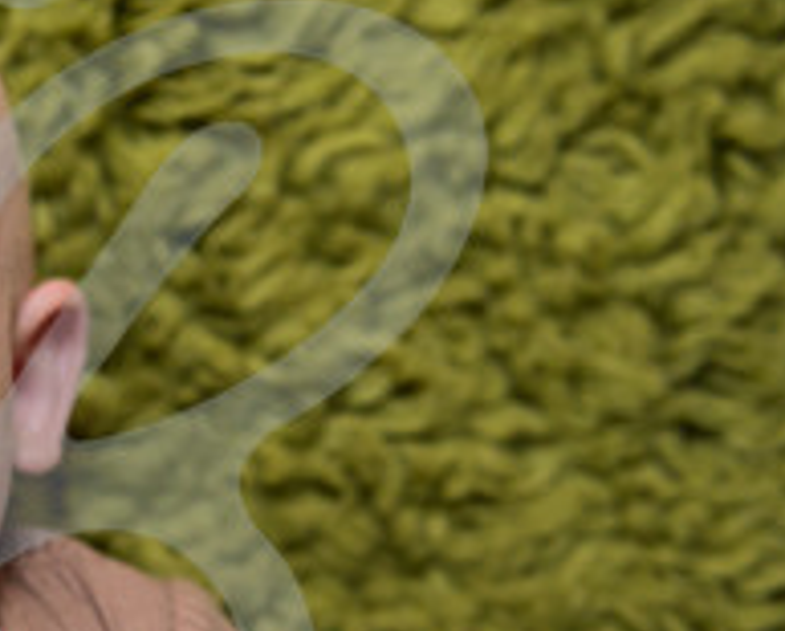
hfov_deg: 17.6
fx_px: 2420
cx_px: -159
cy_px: 503
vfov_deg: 14.8
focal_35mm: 104
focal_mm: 32
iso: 200
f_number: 2.8
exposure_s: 1/125
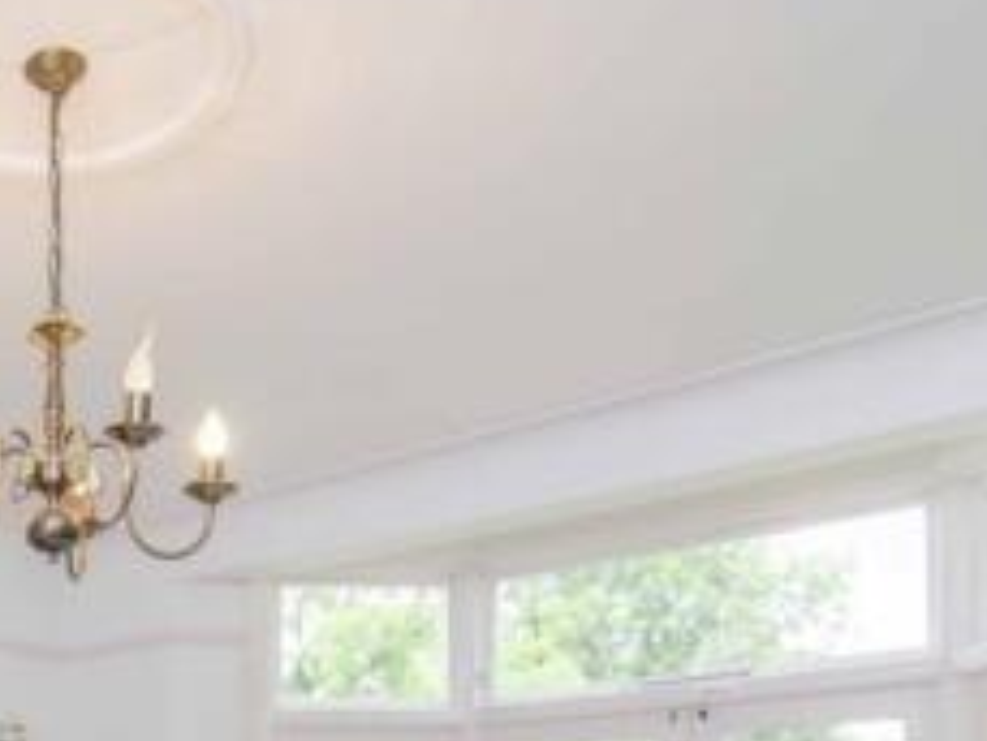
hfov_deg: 36.6
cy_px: 887
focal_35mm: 45
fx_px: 1294
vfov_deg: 28.0
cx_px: -43
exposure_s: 1/13
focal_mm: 11
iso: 200
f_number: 5.6
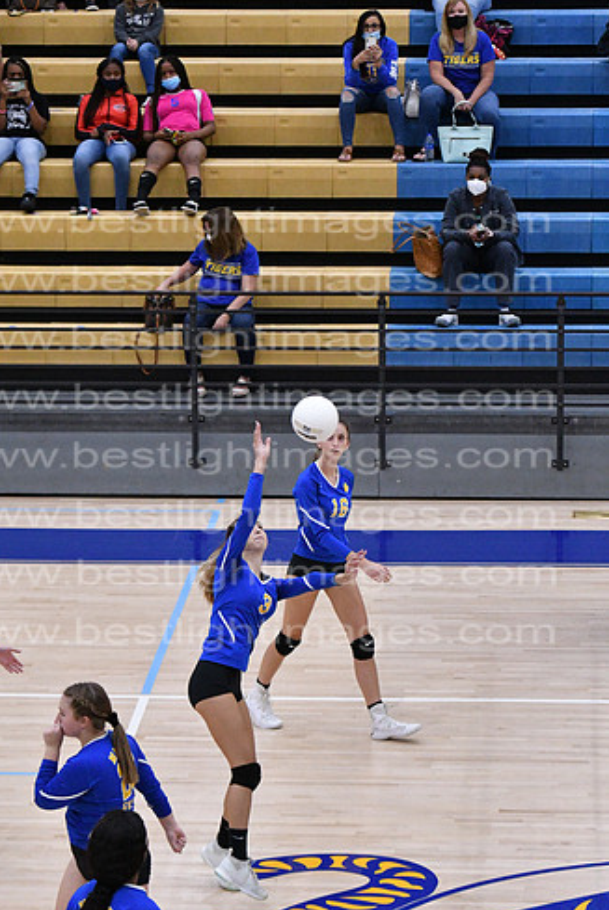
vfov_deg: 12.8
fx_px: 4051
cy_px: 430
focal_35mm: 160
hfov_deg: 8.6
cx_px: 250
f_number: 3.2
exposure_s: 1/1250
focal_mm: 90
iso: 6400
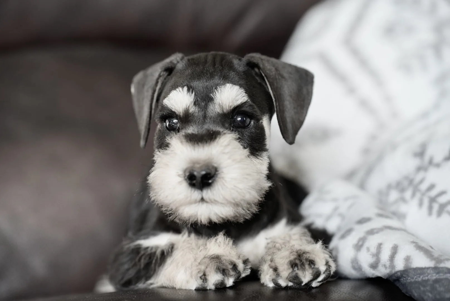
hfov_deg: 16.6
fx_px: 1539
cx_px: 225
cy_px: 150
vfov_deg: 11.2
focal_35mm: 123
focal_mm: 123
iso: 800
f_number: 4
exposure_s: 1/160
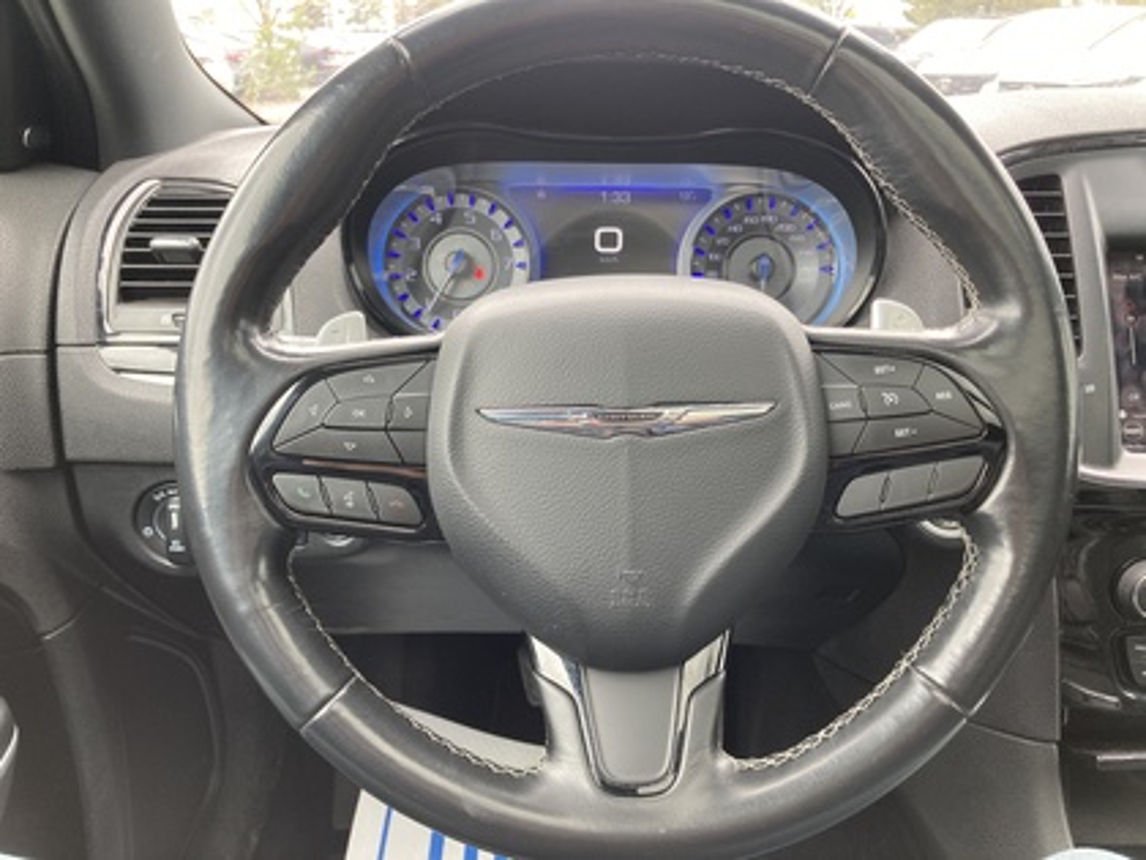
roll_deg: -2.2
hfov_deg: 63.4
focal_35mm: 28
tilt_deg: -22.5
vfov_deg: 49.7
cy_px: 430
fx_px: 927
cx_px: 573
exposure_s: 1/121
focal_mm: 3.99
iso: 80
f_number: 1.8
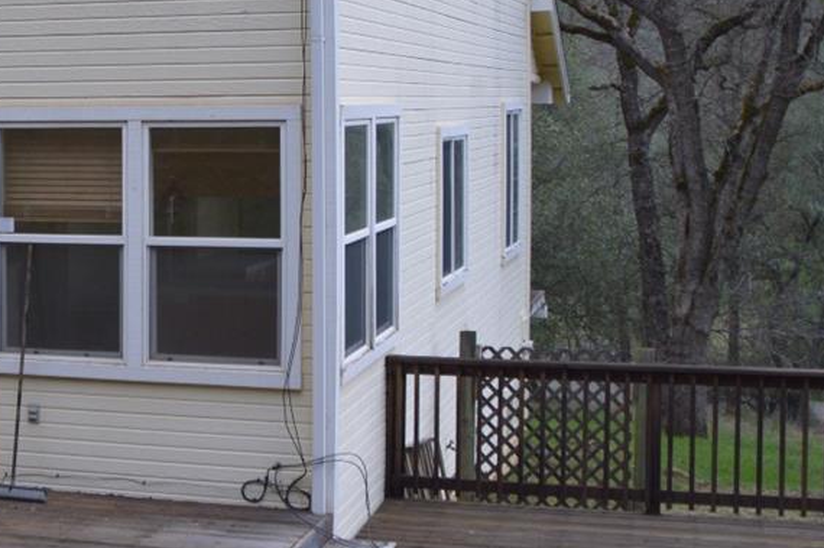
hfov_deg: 26.7
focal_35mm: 71
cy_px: 100
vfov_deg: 18.9
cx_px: -25
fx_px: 1624
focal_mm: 18
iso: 200
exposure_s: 1/125
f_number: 3.5
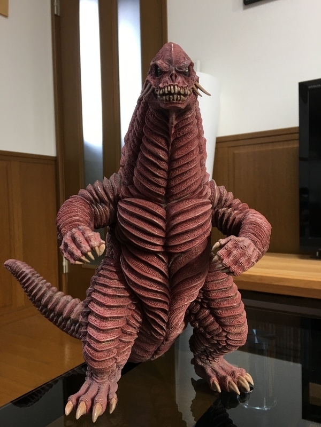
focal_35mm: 29
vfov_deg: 61.7
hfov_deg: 48.2
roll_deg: +1.8
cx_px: 160
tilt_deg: +0.7
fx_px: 359
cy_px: 214
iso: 32
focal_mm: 4.15
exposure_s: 1/15
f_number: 2.2
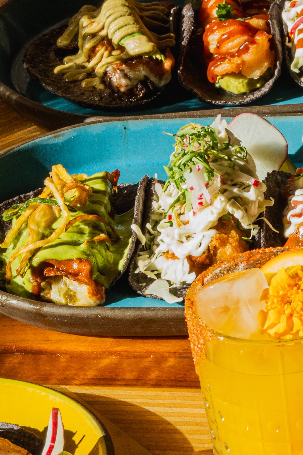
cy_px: 92
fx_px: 3485
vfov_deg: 7.5
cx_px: 444
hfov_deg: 4.9
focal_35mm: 276
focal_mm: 90
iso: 1000
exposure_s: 1/125
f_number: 20
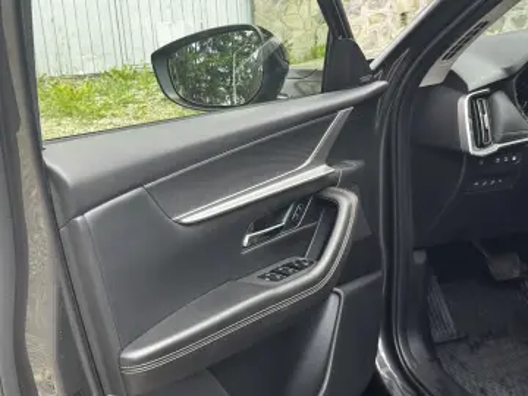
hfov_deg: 39.7
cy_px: 198
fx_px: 732
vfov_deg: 30.3
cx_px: 264
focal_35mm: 48
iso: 64
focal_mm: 6.76
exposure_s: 1/379
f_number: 1.78
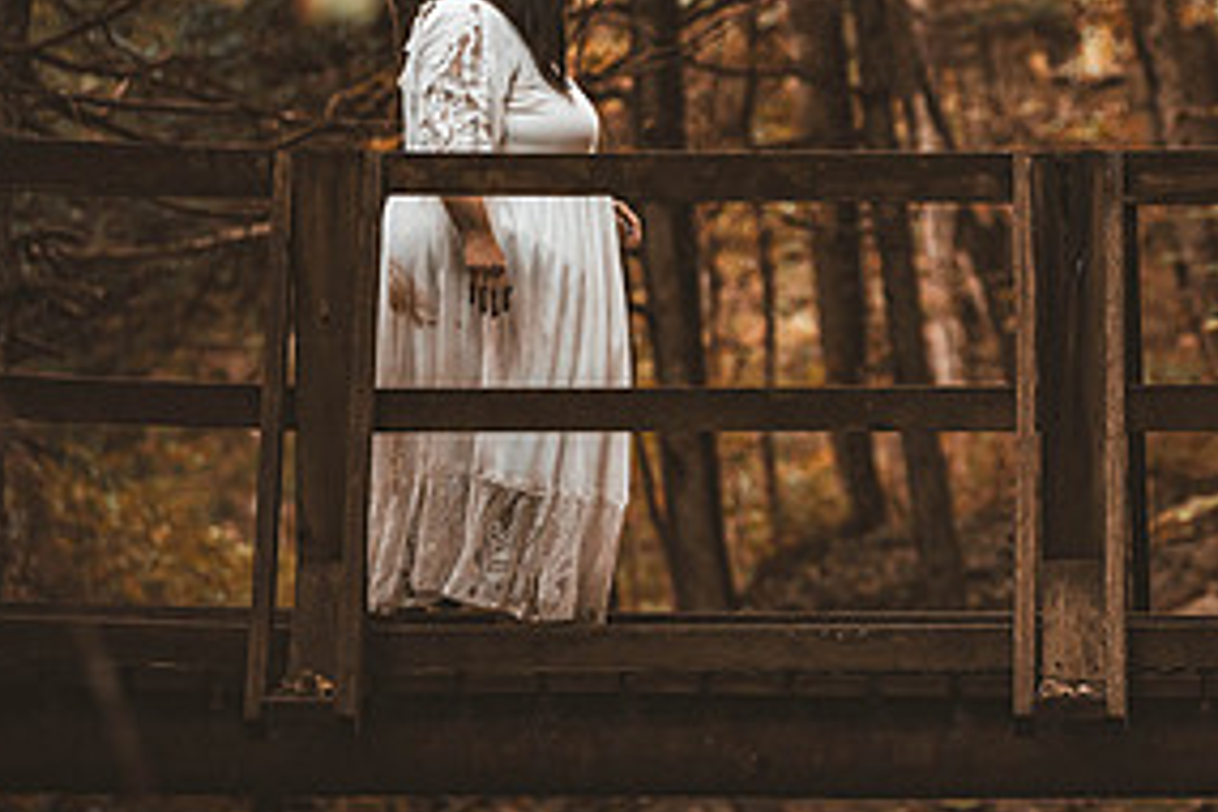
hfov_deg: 8.3
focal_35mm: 248
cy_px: 237
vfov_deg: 5.5
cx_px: 1073
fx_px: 8390
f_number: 2.8
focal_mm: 122
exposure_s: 1/250
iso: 1250
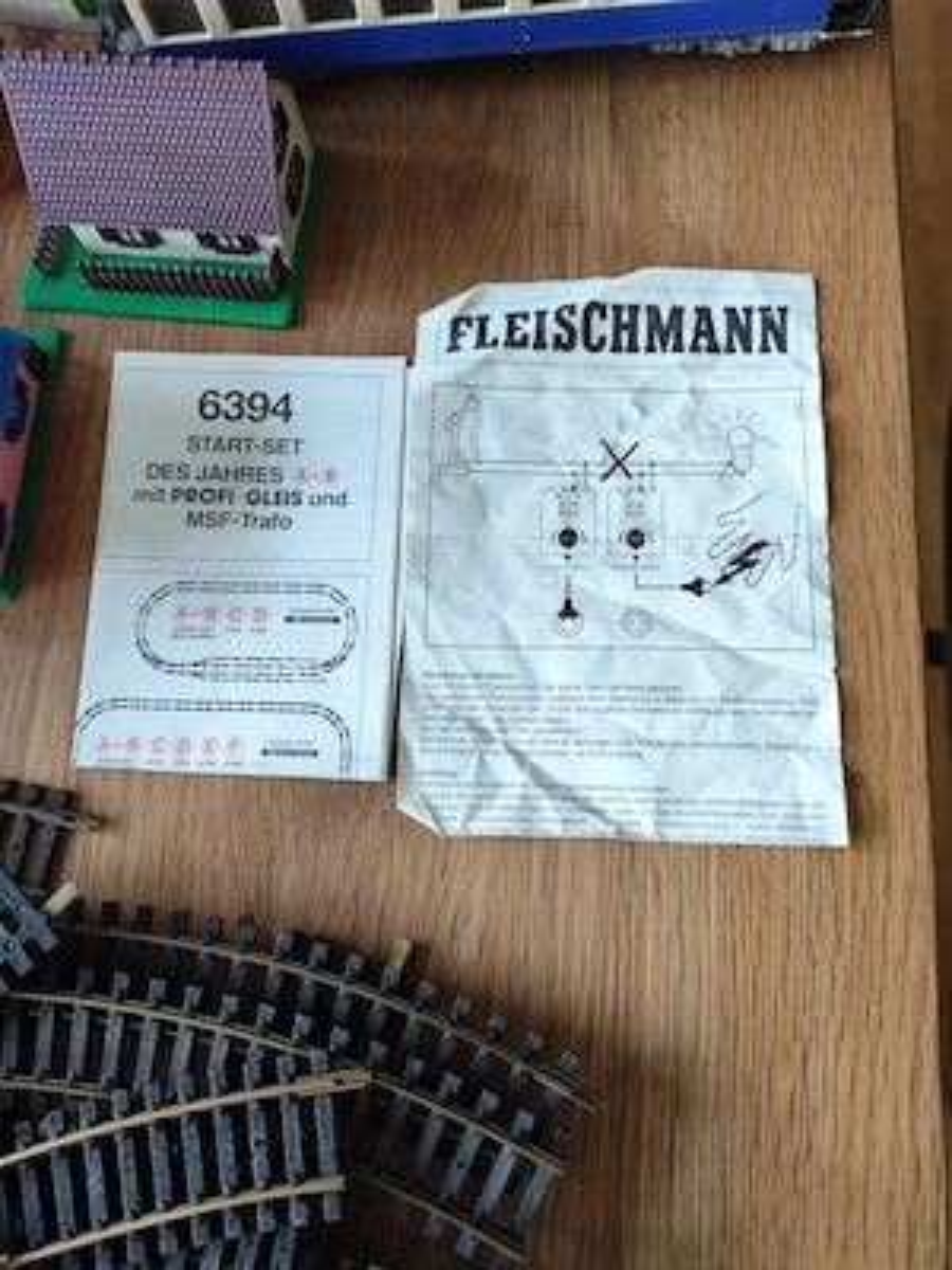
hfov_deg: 54.9
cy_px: 635
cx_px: 476
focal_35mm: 25
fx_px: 917
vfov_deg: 69.4
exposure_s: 1/33.3
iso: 320
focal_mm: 4.71
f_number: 1.79
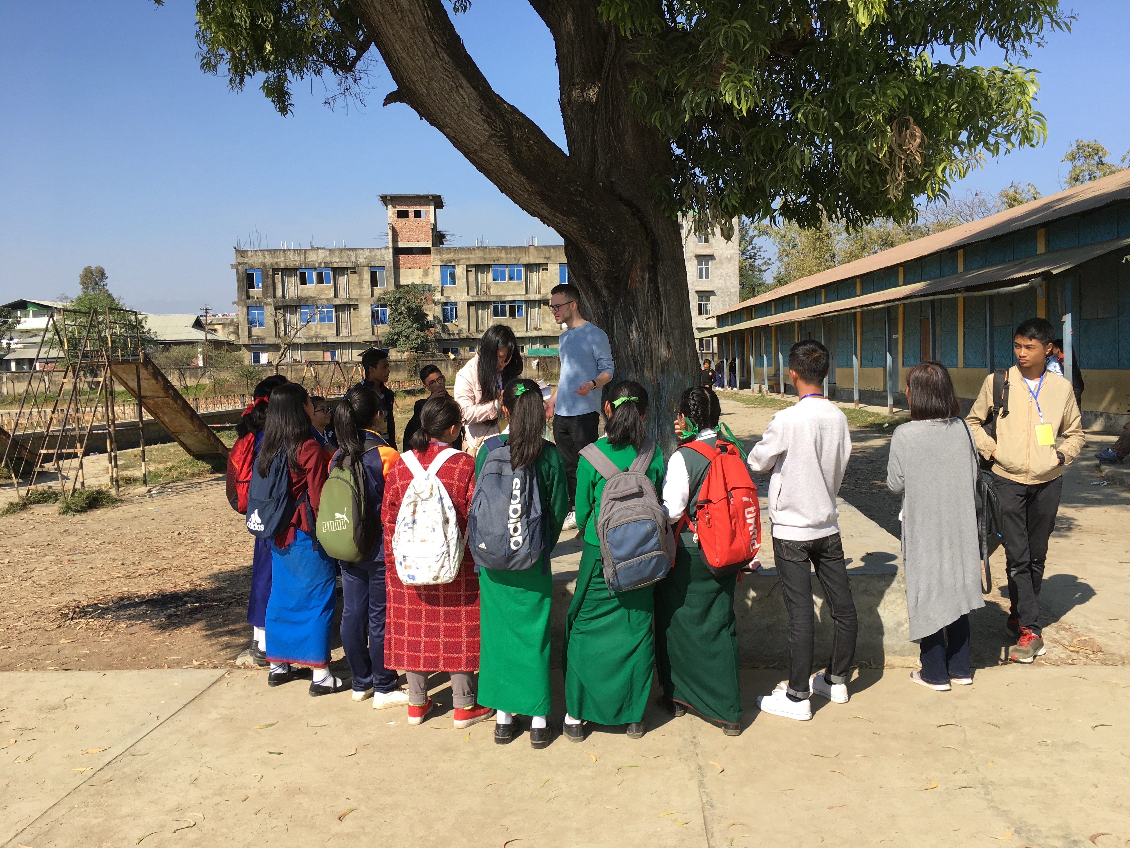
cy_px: 424
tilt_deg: -5.7
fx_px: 947
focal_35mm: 29
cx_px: 565
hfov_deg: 61.7
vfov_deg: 48.2
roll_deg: +2.3
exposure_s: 1/1083
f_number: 2.2
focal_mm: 4.15
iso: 25
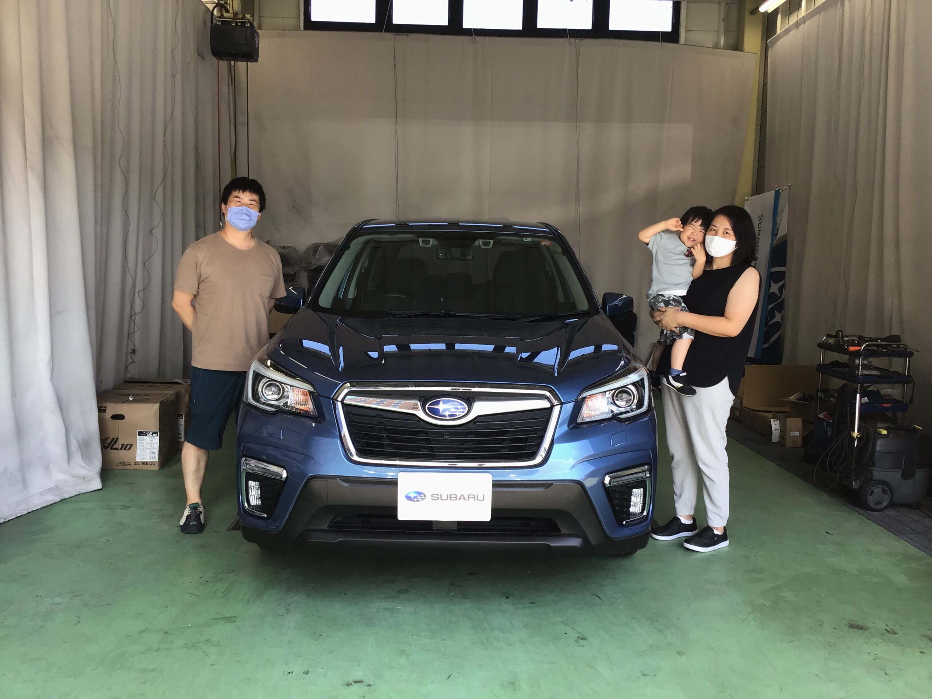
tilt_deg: -6.1
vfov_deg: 45.4
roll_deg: -0.7
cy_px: 350
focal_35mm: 31
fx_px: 835
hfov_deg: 58.4
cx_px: 466
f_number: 2.4
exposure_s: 1/123
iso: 25
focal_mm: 3.3
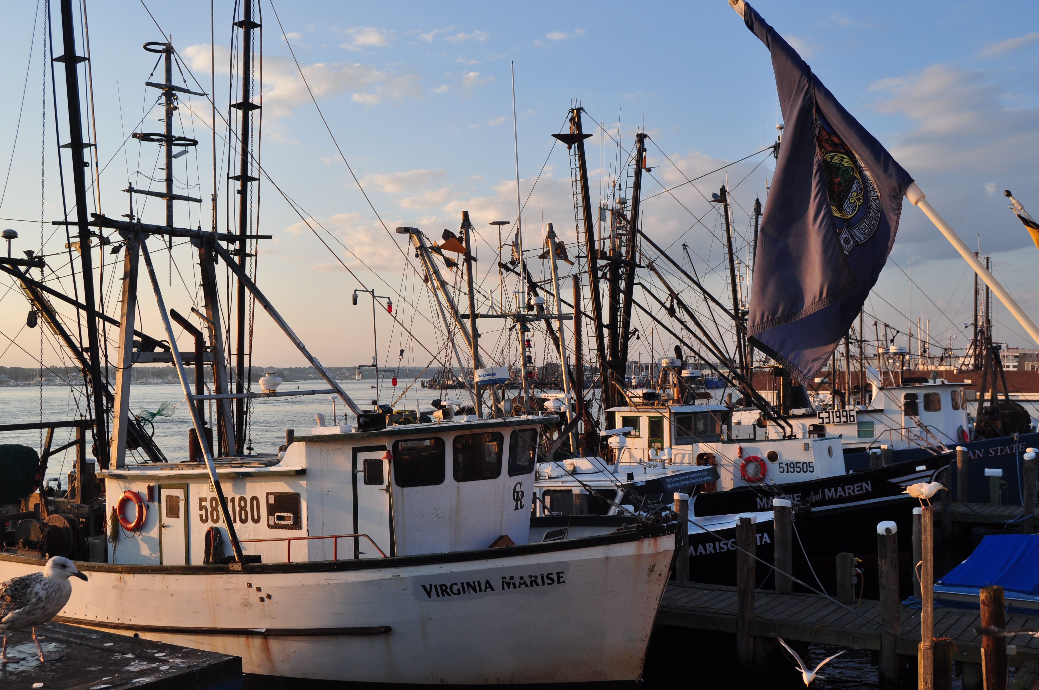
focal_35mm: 36
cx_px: 520
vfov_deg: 36.8
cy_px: 345
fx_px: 1038
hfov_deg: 53.2
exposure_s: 1/200
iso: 200
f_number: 7.1
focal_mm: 24
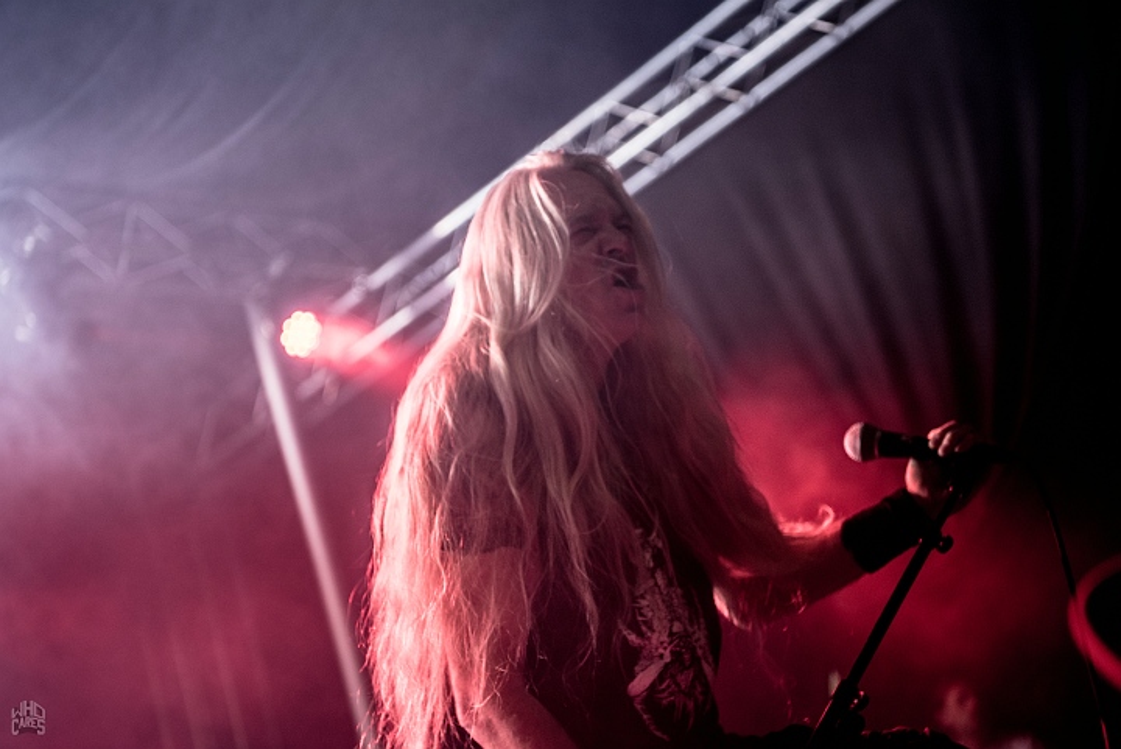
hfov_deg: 30.9
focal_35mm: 65
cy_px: 374
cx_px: 560
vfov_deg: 21.0
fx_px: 2025
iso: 1000
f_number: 3.2
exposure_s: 1/100
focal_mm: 65
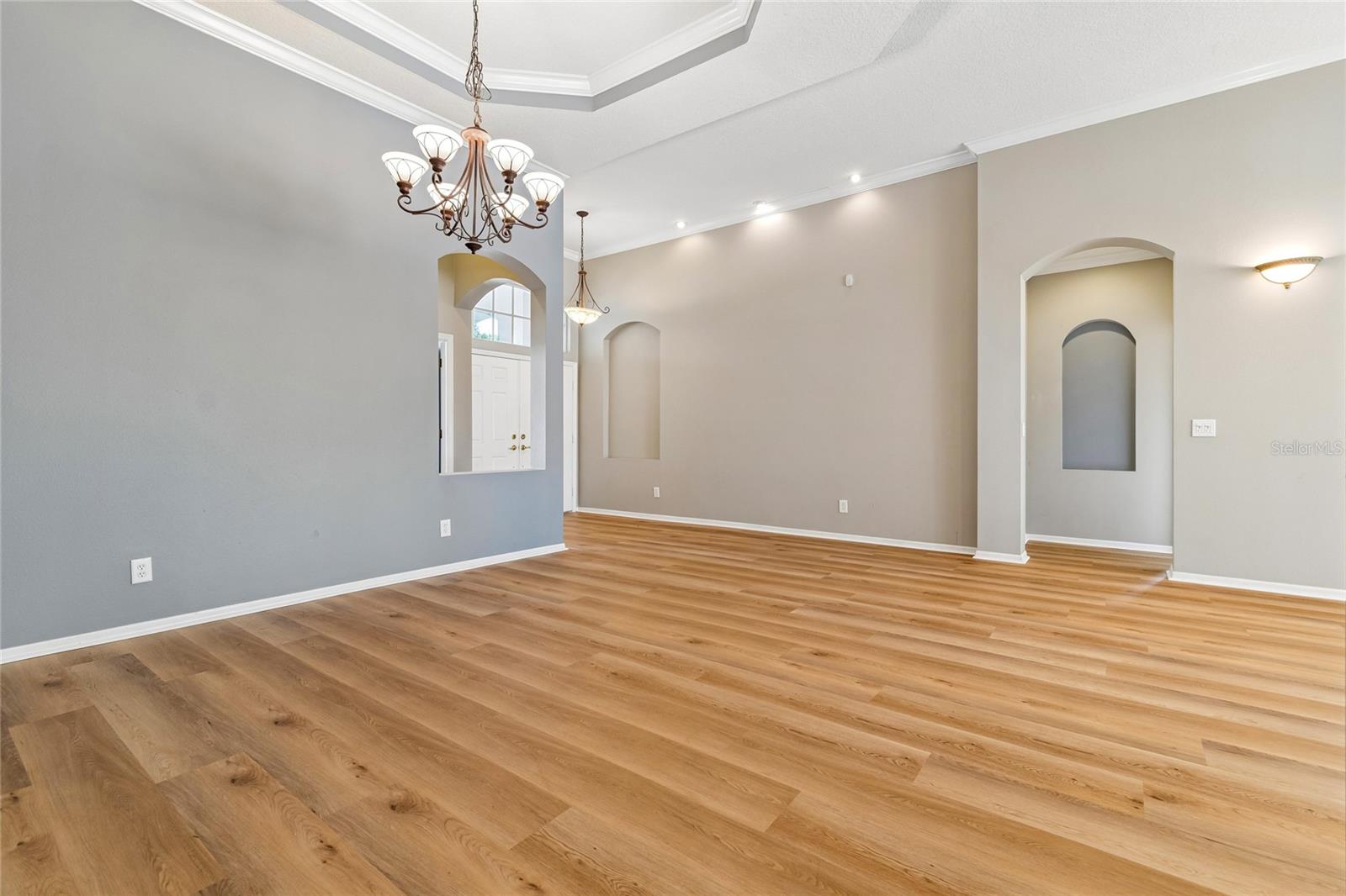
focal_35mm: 15
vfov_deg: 77.3
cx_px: 673
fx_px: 561
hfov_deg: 100.4
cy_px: 448
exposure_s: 1/2.5
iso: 100
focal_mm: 10
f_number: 7.1
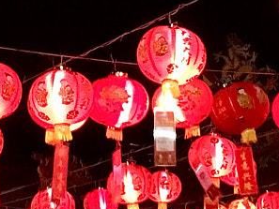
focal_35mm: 156
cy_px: 80
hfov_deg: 12.7
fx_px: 1258
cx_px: 113
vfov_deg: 9.5
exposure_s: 1/17
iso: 250
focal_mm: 4.15
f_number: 2.2
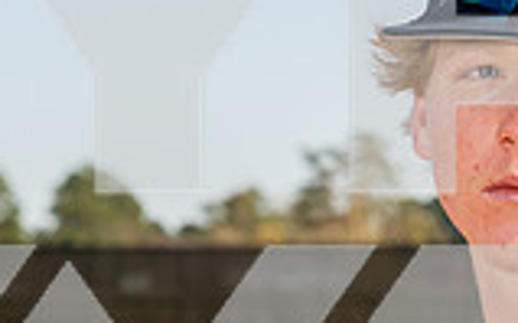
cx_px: 296
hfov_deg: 9.0
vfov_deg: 5.6
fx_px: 3300
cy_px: 419
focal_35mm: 234
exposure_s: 1/250
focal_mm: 63
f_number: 5.6
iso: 100
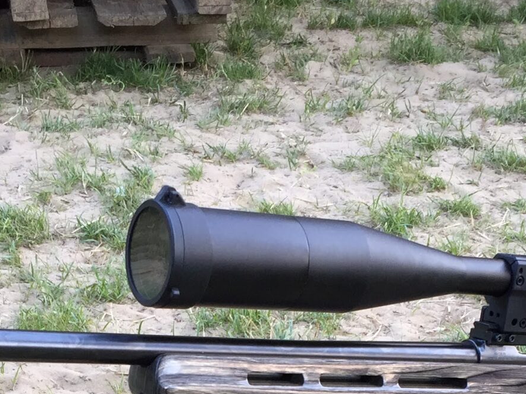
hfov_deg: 23.3
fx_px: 1276
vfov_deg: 16.4
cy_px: 538
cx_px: 247
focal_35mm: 84
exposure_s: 1/100
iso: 50
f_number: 2.2
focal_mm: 4.15
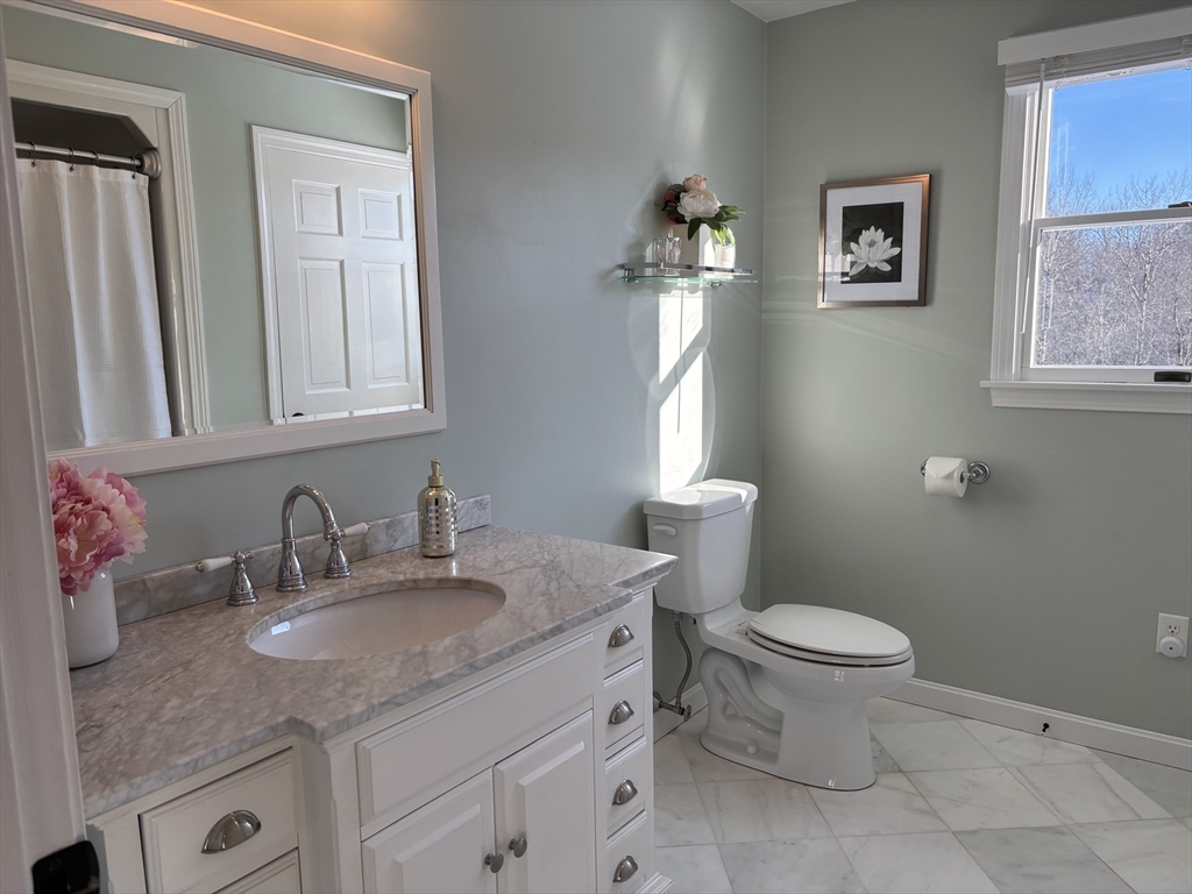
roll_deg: +0.7
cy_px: 447
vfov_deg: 53.1
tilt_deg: -8.3
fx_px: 895
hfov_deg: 67.3
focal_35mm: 26
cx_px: 596
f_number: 1.6
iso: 50
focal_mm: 5.96
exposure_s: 1/358
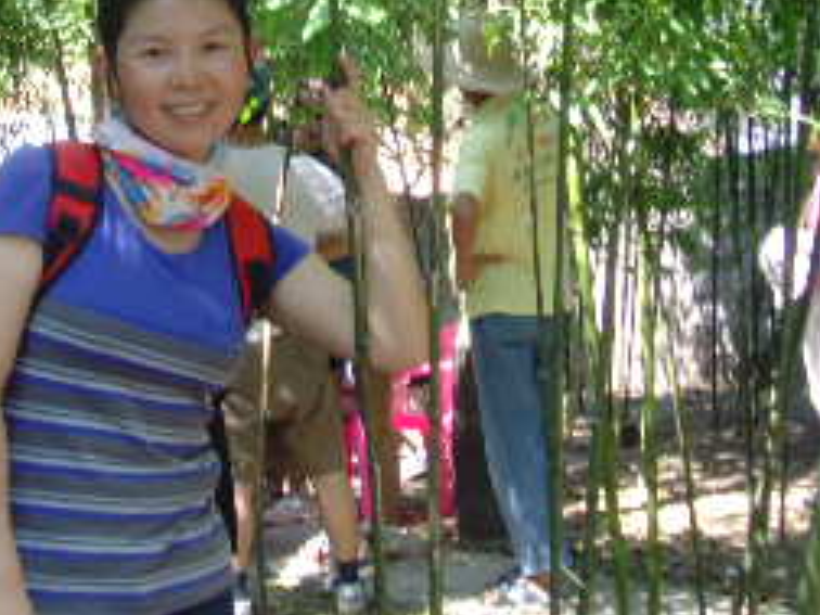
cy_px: 46
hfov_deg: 19.6
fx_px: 2345
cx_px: 172
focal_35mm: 99
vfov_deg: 14.8
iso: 100
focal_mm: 6.6
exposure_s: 1/45
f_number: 3.5
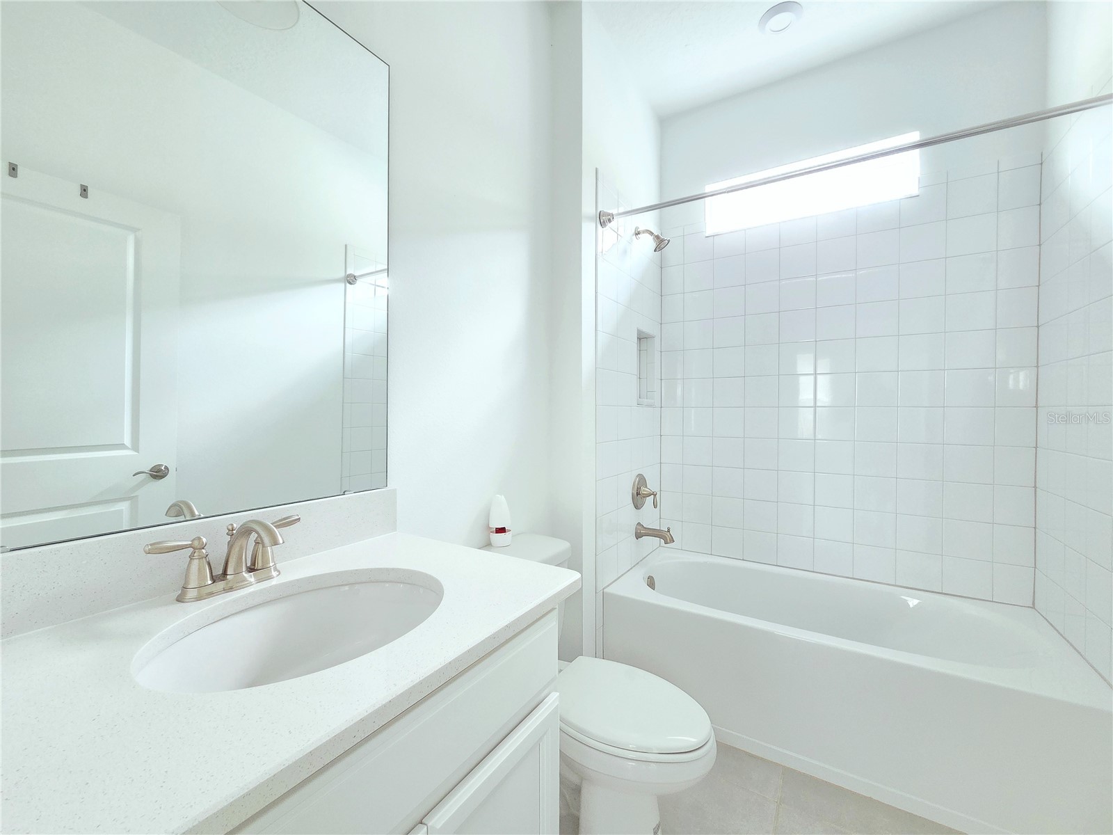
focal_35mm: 13
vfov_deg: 89.9
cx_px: 556
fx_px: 418
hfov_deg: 106.2
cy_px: 418
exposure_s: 1/60.2
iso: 400
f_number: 2.2
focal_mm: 2.2
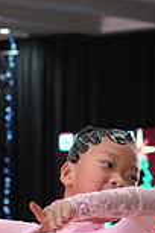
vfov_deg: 7.0
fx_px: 1860
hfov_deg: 4.8
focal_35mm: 288
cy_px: 390
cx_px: 46
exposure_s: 1/200
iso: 4000
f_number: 6.3
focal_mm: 76
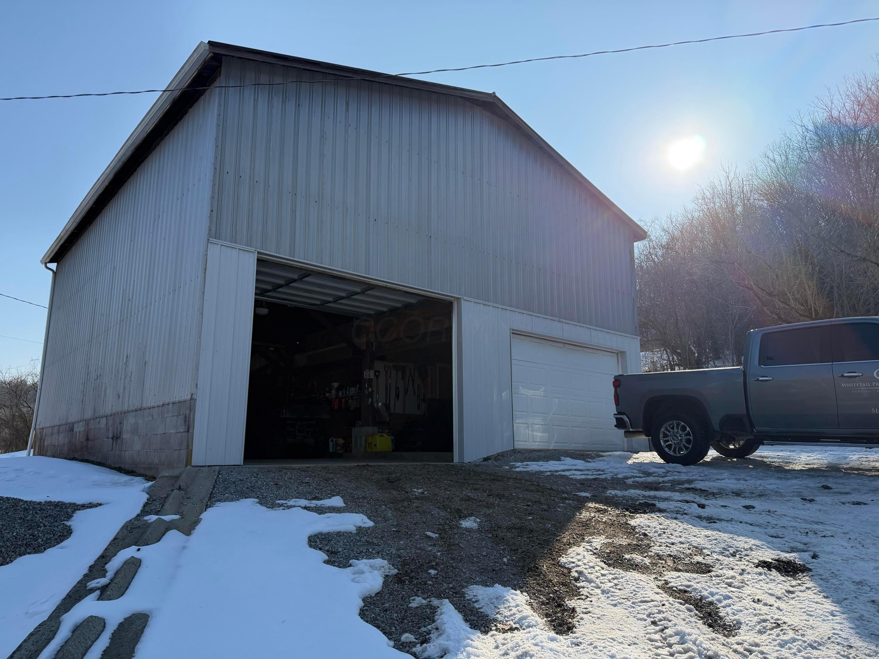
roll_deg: -0.6
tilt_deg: +11.5
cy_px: 330
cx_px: 440
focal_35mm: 24
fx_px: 609
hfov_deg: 71.6
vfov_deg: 56.8
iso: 100
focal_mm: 6.76
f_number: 1.78
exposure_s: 1/4975
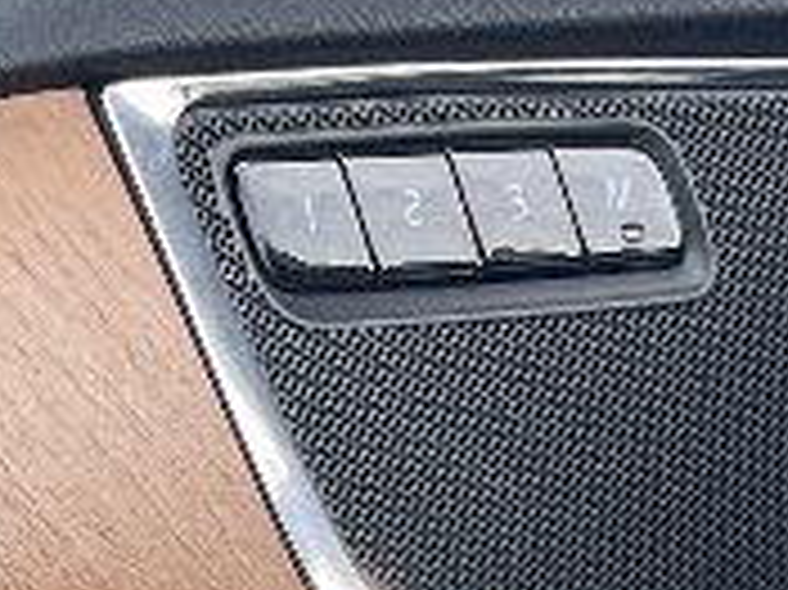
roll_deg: -0.7
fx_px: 3458
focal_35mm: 152
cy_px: 1594
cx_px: -1031
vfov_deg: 8.6
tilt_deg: -28.1
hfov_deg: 11.1
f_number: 1.6
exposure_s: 1/195
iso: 32
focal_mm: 4.2
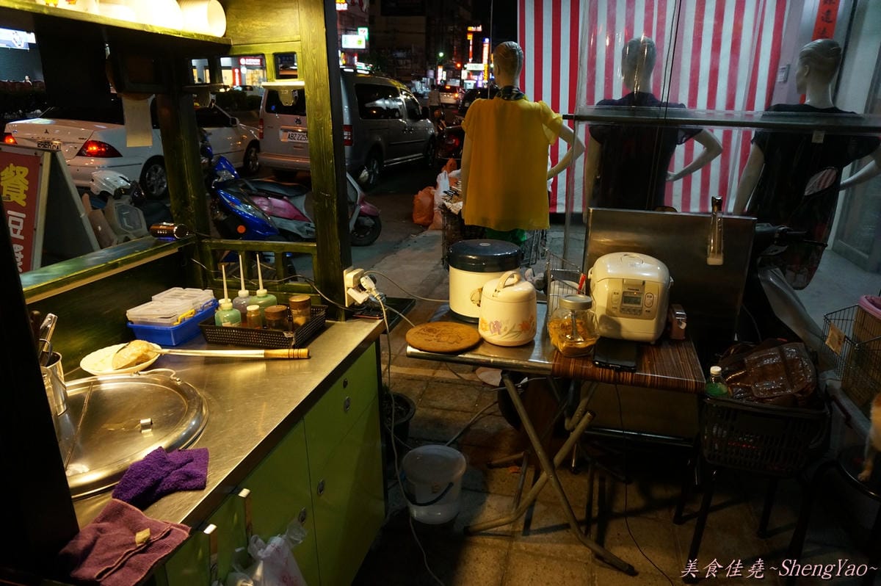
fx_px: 587
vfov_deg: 53.1
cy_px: 293
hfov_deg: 73.8
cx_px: 440
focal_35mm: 24
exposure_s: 1/60
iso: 1250
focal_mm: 16
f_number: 4
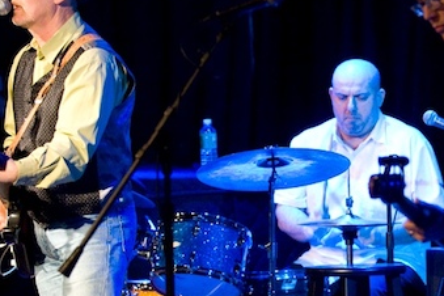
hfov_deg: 13.3
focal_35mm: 154
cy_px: 136
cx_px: 259
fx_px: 1899
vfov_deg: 8.9
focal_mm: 95
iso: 5000
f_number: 2.8
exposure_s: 1/125
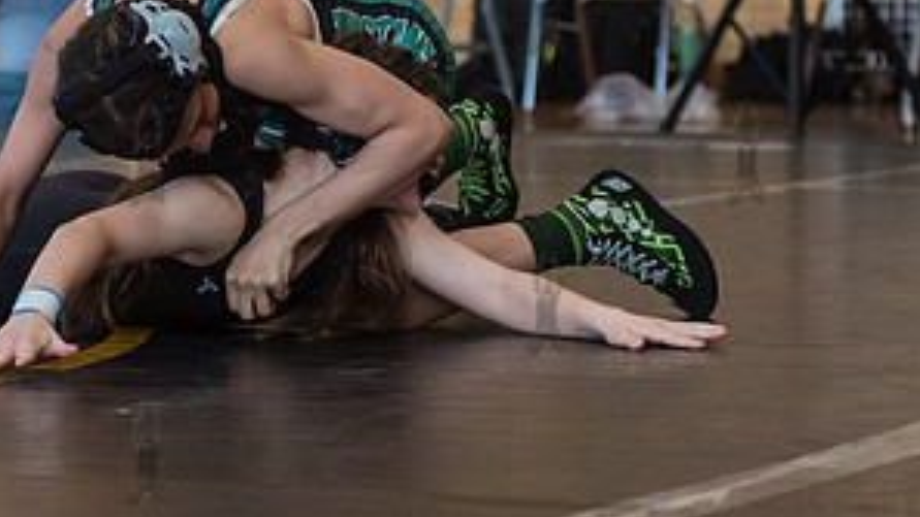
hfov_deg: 11.9
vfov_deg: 6.7
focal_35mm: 180
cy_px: 202
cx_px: 135
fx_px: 4391
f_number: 3.5
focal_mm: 80
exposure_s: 1/400
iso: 2500
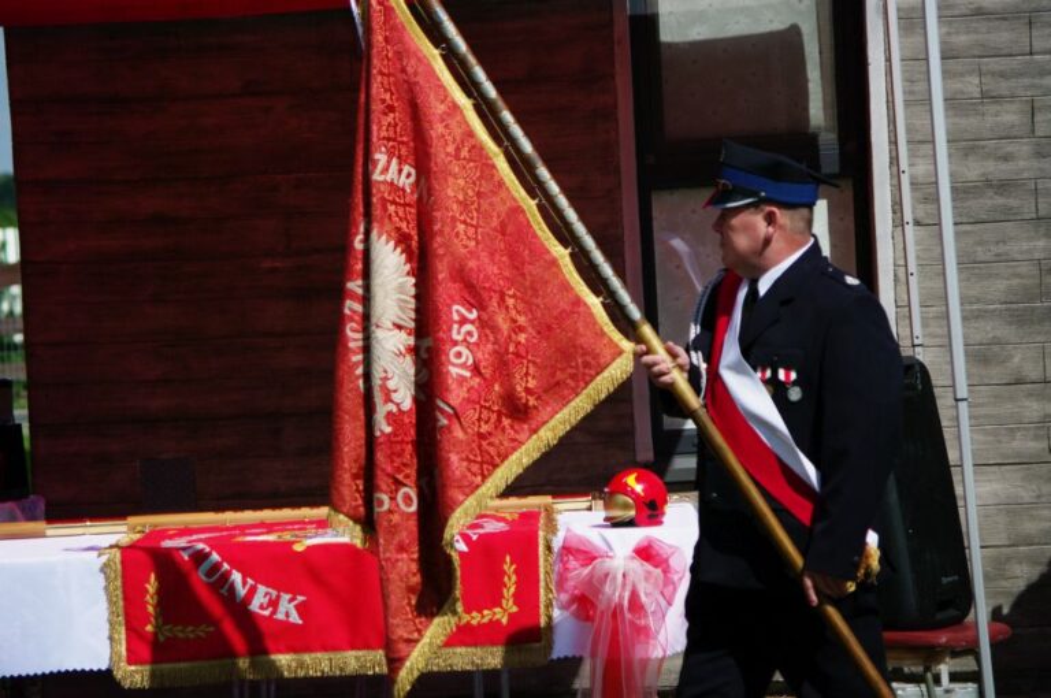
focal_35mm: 172
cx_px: 526
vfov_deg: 7.9
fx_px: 5030
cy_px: 349
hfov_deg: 11.9
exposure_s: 1/3000
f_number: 4.5
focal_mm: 115
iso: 400
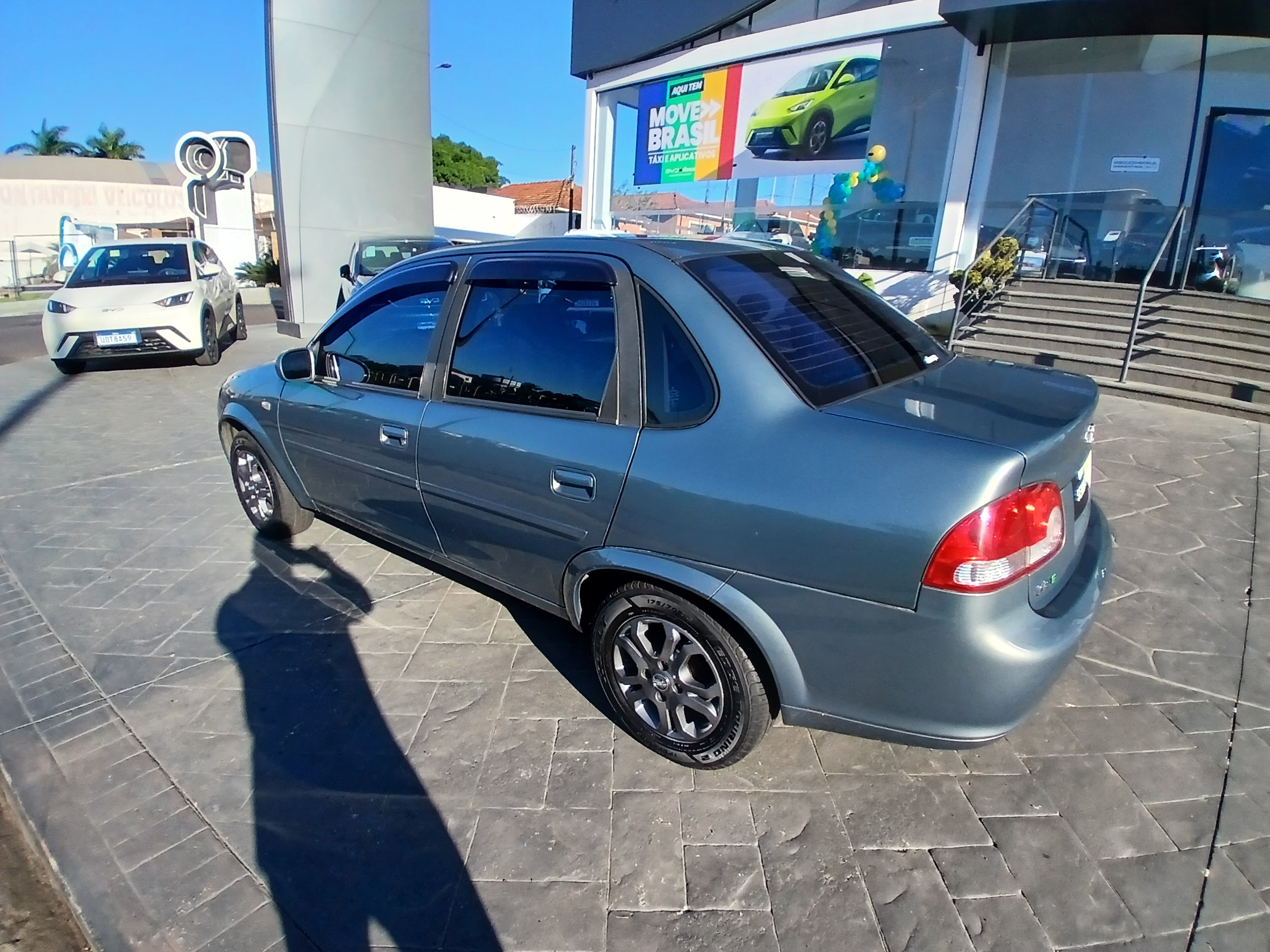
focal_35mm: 17
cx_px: 635
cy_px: 476
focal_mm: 1.4
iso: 50
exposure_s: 1/714
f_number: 2.2
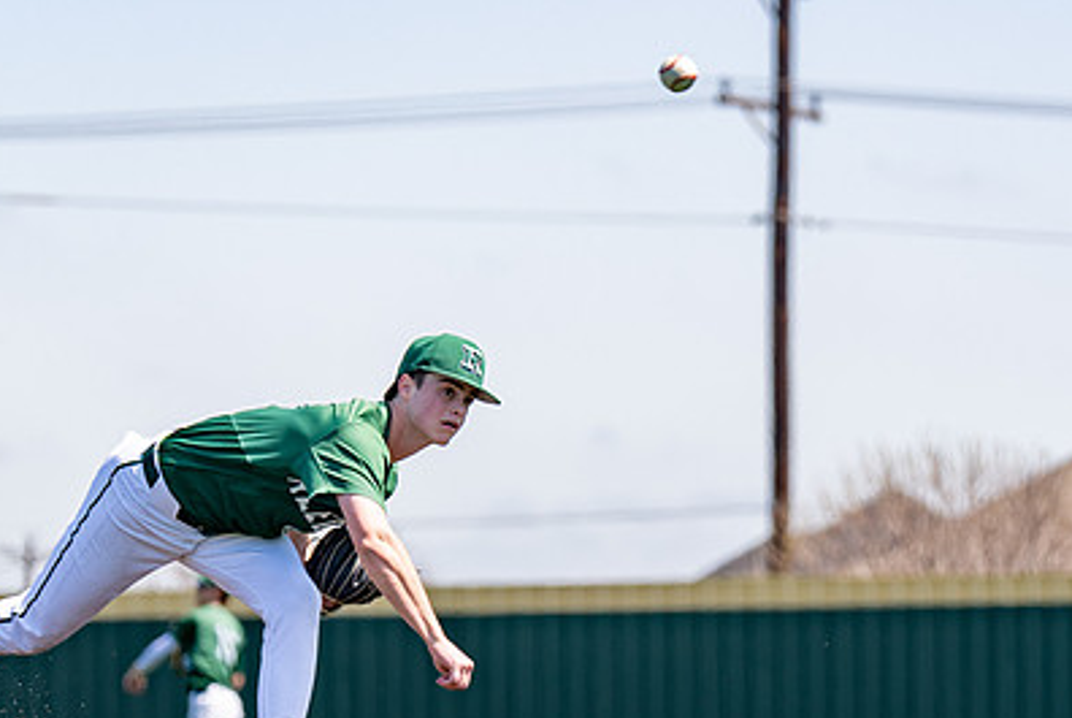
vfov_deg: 4.2
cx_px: 151
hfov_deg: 6.3
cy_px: 344
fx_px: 9748
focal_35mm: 327
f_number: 2.8
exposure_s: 1/1600
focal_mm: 131
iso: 100
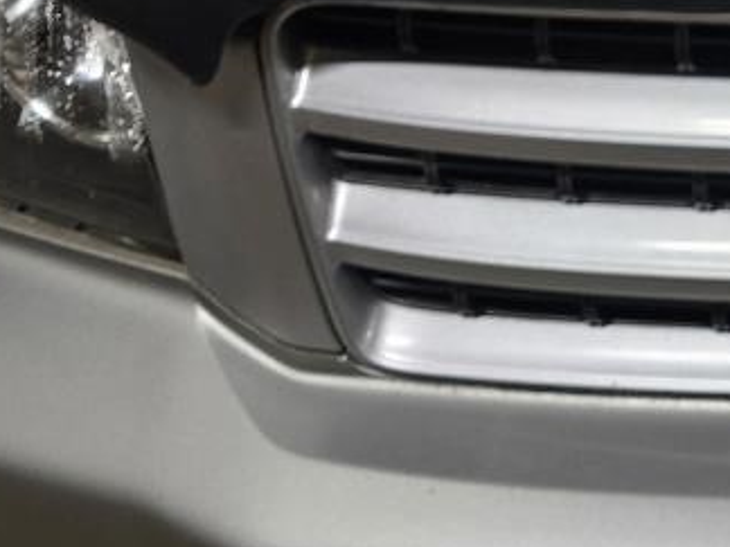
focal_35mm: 91
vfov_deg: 14.2
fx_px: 1919
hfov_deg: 19.6
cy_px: -468
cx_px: 980
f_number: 1.7
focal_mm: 6.3
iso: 160
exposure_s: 1/120
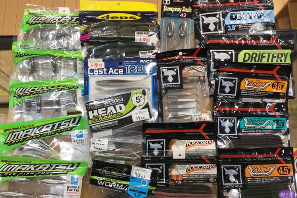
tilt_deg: -75.8
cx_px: 147
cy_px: 102
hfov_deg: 57.2
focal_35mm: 33
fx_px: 272
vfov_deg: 40.0
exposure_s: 1/40
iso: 25
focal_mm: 3.3
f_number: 2.4
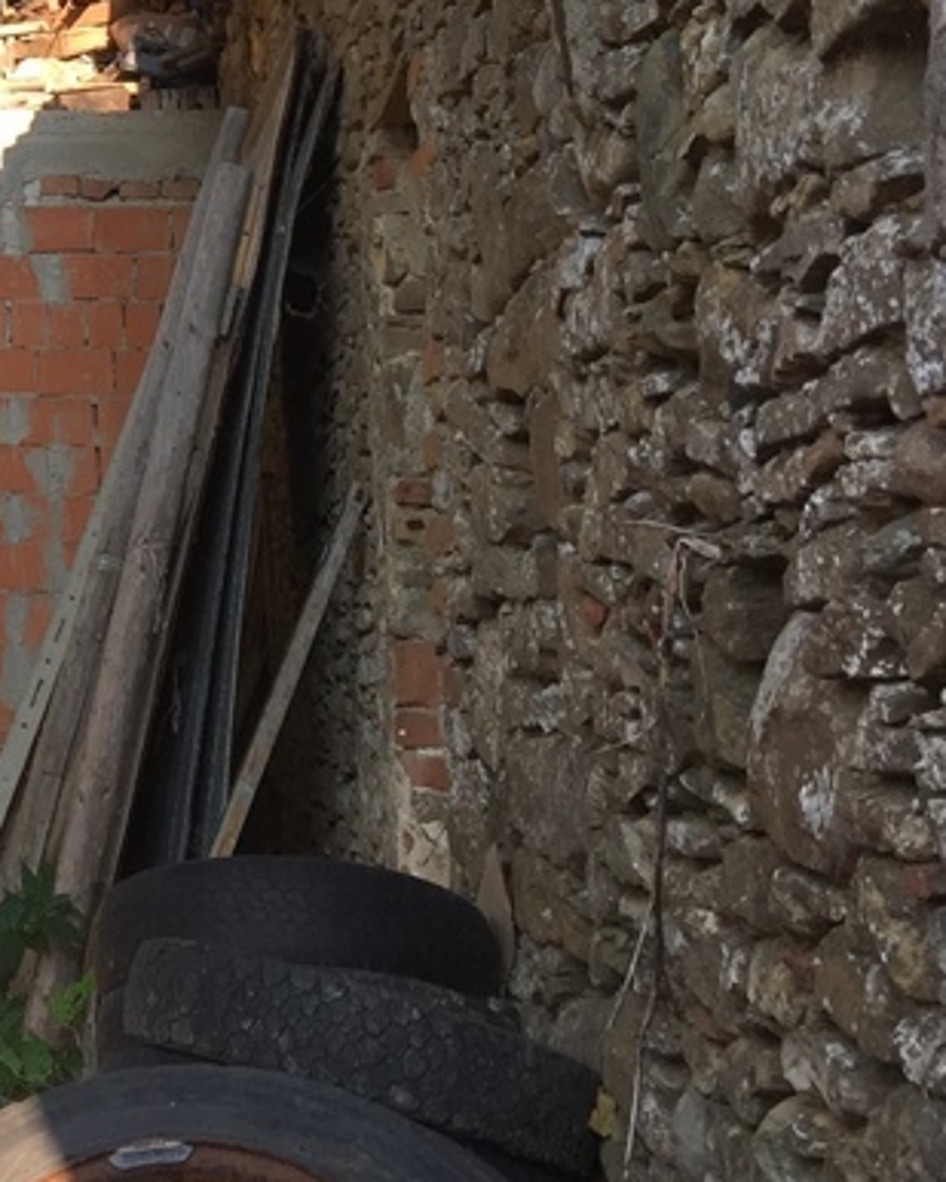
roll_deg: -1.9
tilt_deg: +11.2
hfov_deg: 18.2
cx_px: -468
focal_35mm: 75
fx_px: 2624
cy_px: 31
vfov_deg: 24.4
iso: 32
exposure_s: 1/412
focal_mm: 4.15
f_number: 2.2
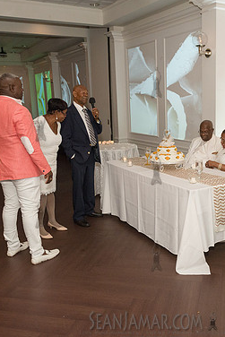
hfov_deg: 35.5
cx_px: 156
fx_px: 347
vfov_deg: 51.9
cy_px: 169
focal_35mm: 37
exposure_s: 1/400
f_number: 4.5
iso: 2500
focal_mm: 24
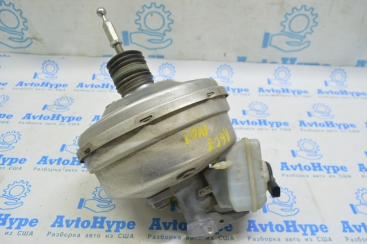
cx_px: 184
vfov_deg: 43.5
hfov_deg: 62.0
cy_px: 122
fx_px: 305
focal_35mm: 30
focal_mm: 20
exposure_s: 1/20
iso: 400
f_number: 5.6
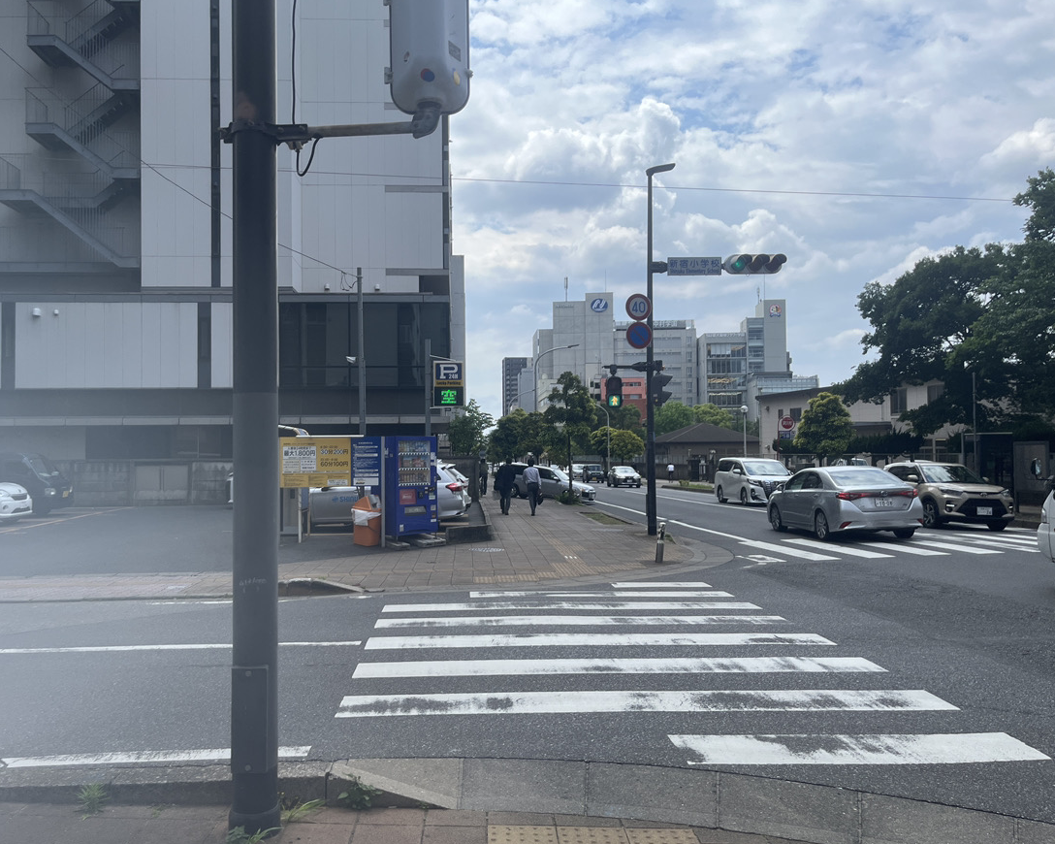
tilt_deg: +2.8
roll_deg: +1.4
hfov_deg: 62.2
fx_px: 874
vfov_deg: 51.5
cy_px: 431
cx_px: 495
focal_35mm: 28
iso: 50
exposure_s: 1/3623
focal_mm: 5.1
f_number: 1.6
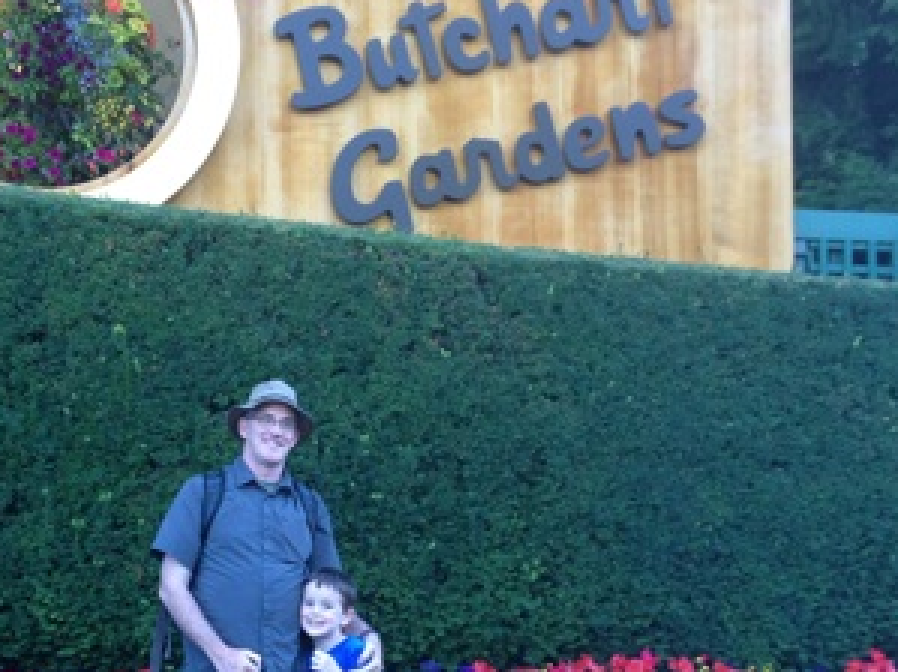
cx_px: 384
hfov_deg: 26.0
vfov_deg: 19.6
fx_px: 1945
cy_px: 414
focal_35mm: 75
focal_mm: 4.28
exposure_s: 1/40
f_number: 2.4
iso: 64
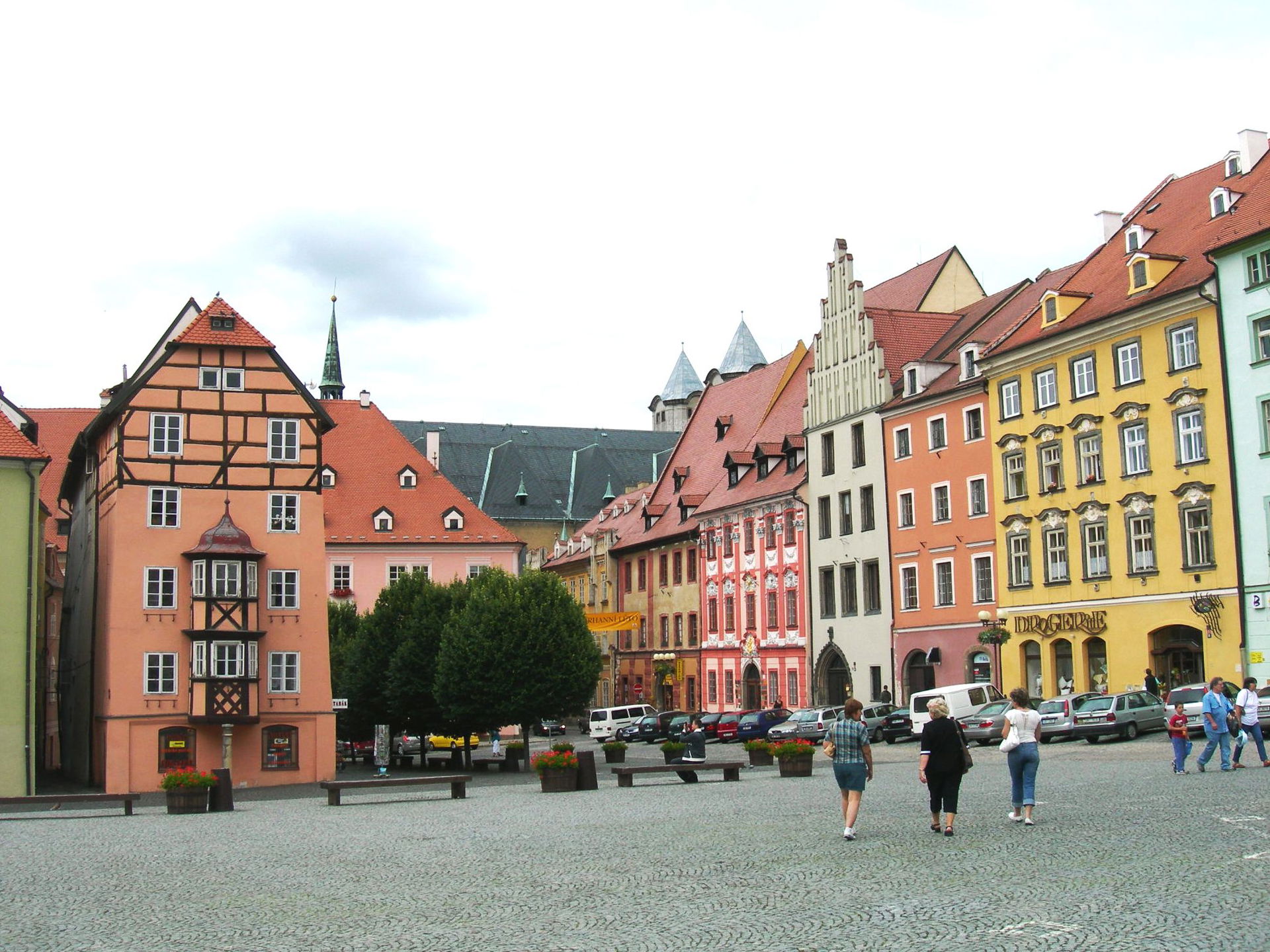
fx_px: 1394
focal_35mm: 38
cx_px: 635
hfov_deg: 49.0
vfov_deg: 37.7
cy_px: 476
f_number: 4.8
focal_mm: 7.8
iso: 50
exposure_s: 1/275
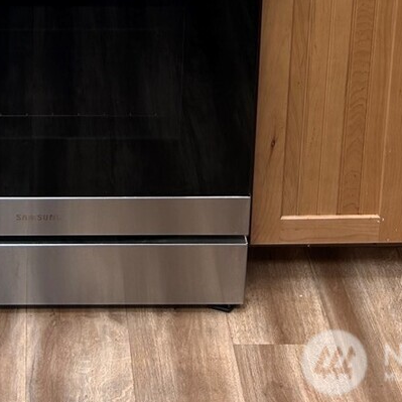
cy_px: -316
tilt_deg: -13.8
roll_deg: +0.1
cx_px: 65
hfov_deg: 20.6
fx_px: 1091
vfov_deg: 17.2
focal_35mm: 83
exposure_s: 1/120
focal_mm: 5.7
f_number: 1.5
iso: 50
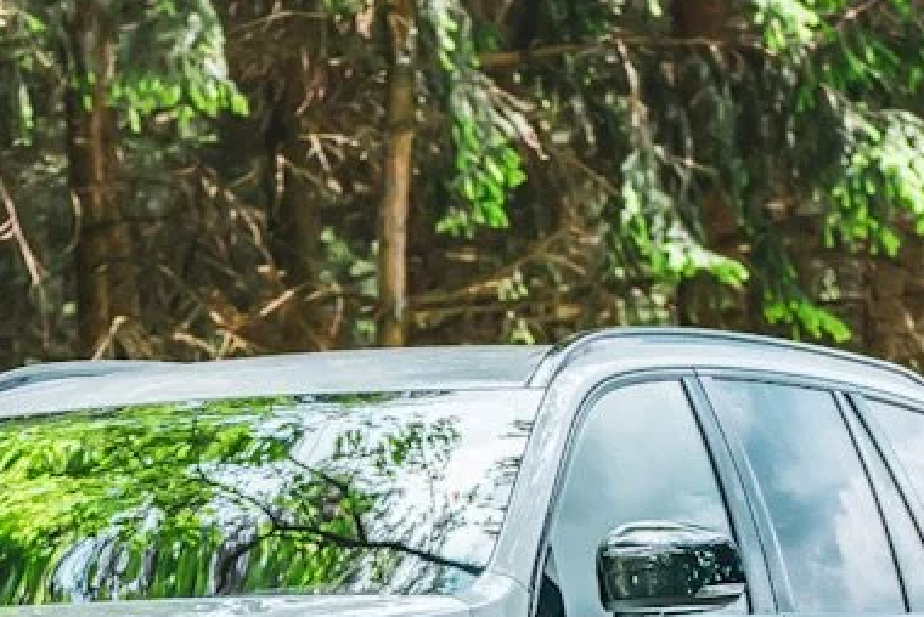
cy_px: 764
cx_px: 255
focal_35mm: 420
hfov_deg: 4.9
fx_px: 10788
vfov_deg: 3.3
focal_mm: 156
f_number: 5
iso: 640
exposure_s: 1/100
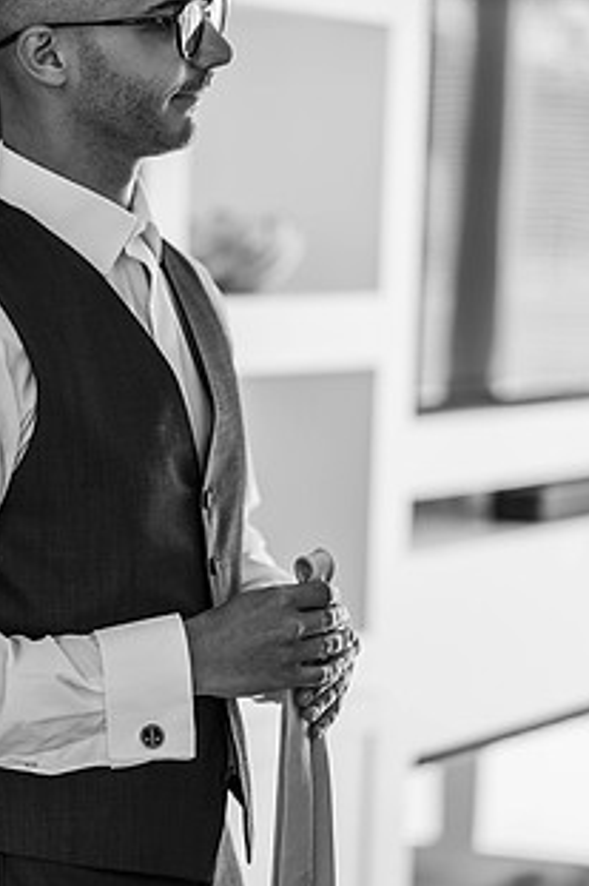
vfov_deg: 16.7
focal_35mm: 123
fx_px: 3022
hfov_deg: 11.1
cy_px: 373
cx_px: 178
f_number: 1.8
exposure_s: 1/200
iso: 125
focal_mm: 85
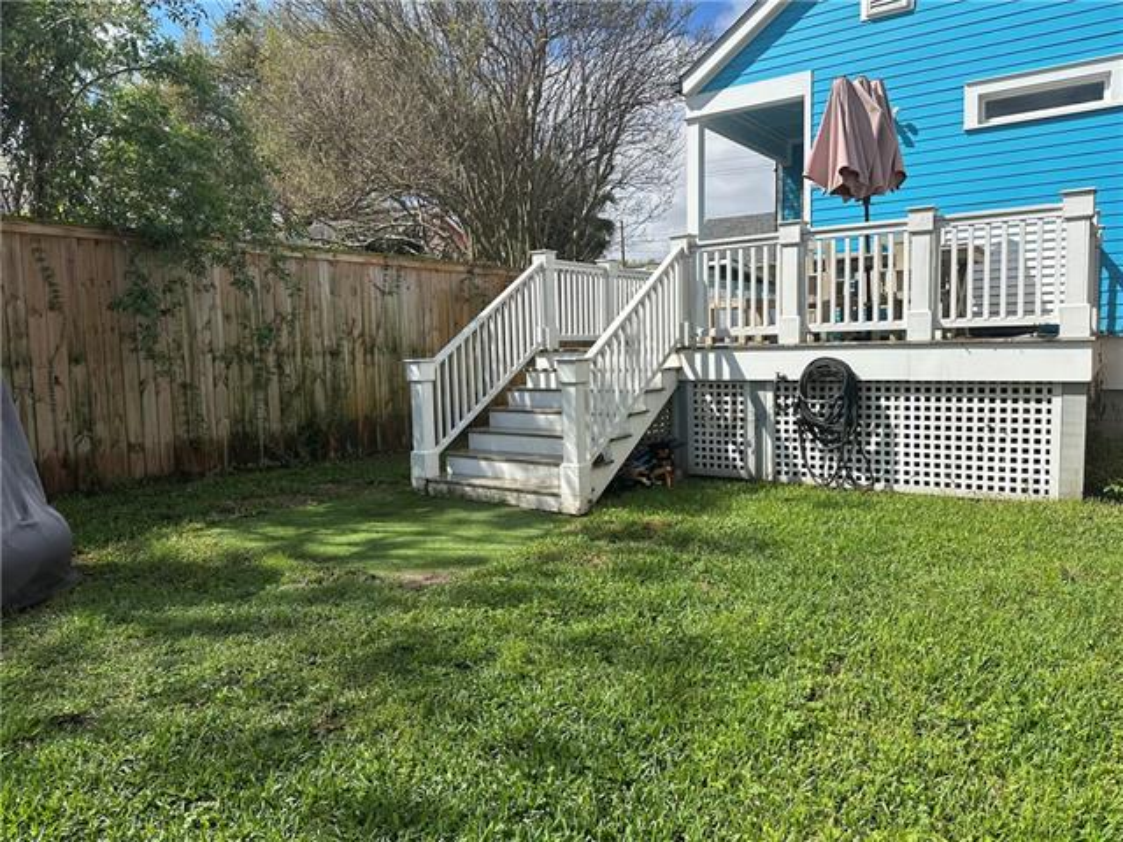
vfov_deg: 56.8
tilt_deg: -4.6
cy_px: 421
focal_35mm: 24
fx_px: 779
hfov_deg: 71.6
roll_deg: +1.7
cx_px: 562
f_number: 1.78
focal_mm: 6.86
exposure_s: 1/4545
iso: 80
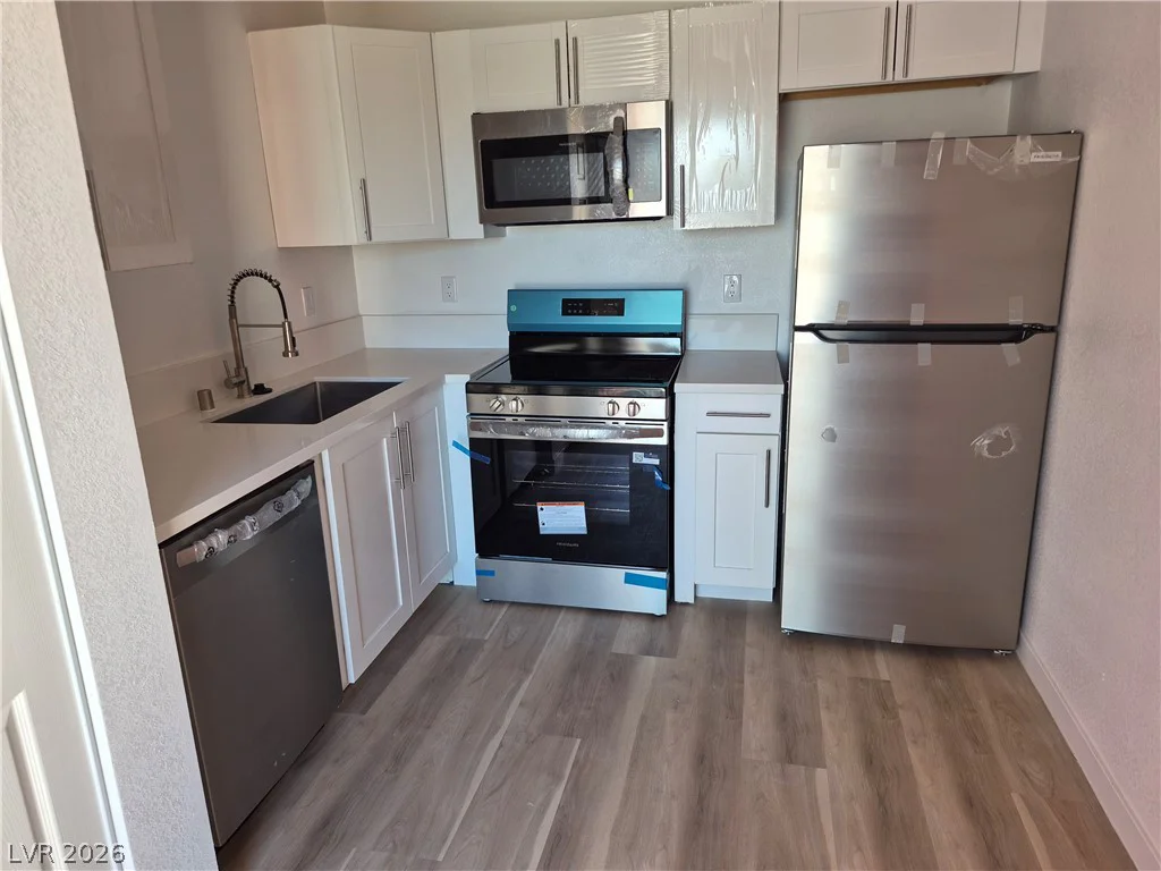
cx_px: 580
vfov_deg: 58.9
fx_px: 771
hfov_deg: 73.9
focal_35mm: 23
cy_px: 436
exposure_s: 1/180
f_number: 1.8
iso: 100
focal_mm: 5.4
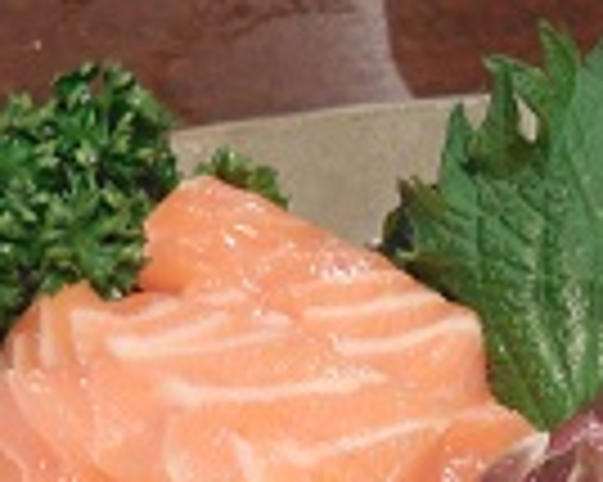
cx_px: 542
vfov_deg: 17.5
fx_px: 1498
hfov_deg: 22.2
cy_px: 559
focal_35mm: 84
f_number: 3.1
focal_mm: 4.5
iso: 400
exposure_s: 1/13
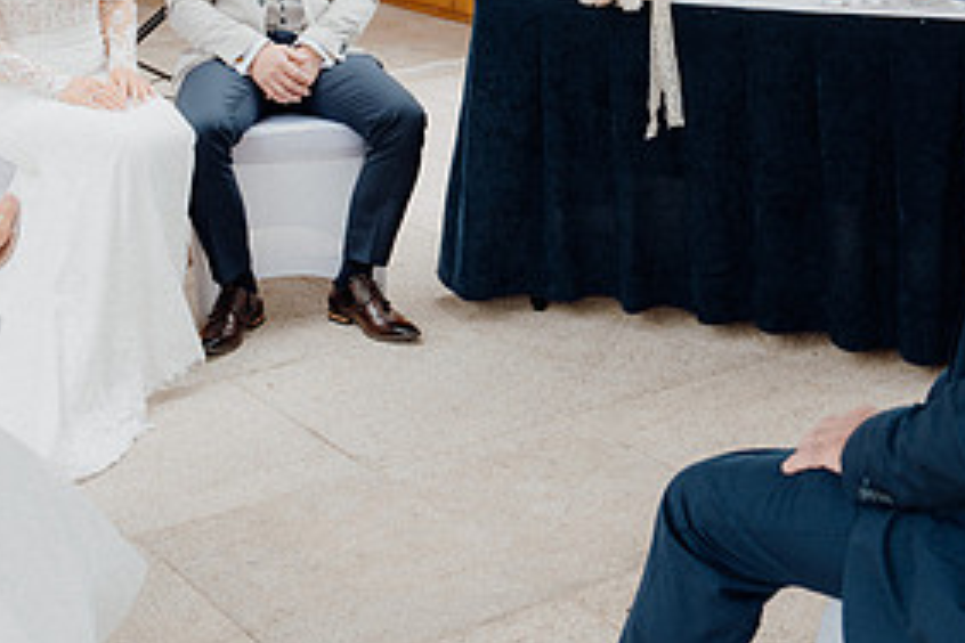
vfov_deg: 19.2
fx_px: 1876
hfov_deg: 28.7
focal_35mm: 70
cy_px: 87
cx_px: 609
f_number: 3.5
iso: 125
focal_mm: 34
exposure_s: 1/200
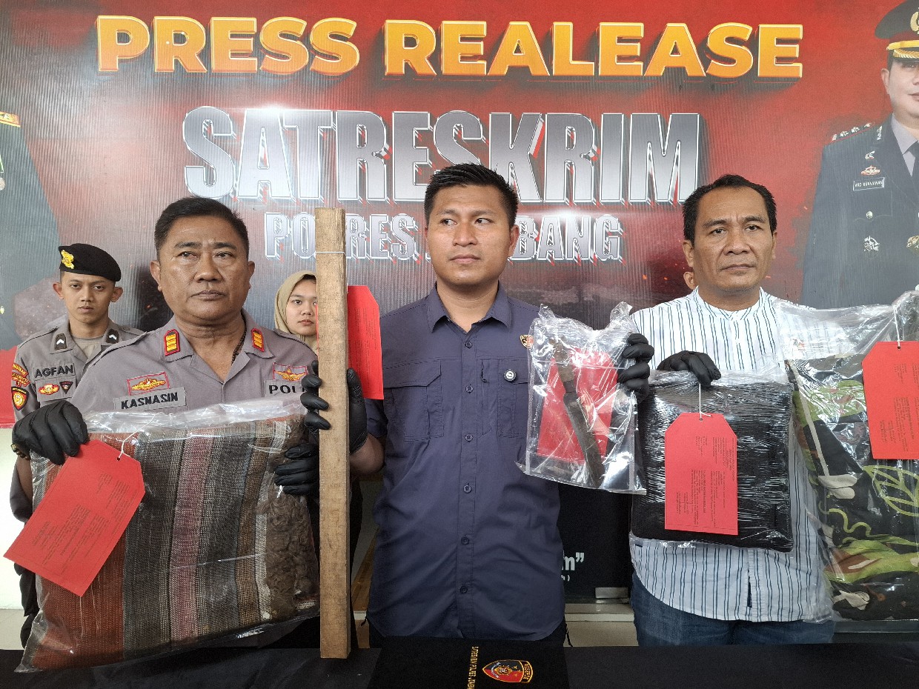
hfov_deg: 73.9
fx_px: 611
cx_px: 460
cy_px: 344
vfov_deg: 58.9
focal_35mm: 23
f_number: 1.8
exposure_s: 1/100
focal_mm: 5.54
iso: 100
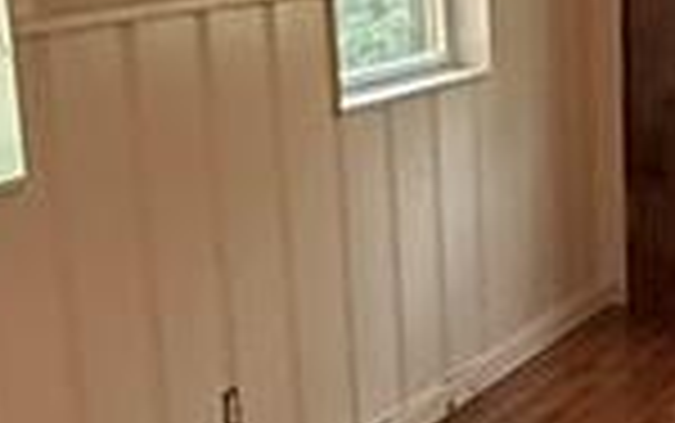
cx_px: 734
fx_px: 1859
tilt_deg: -14.6
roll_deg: +0.8
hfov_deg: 19.7
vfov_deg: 12.9
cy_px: 387
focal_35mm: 101
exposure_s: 1/120
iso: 500
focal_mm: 2.22
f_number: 2.2
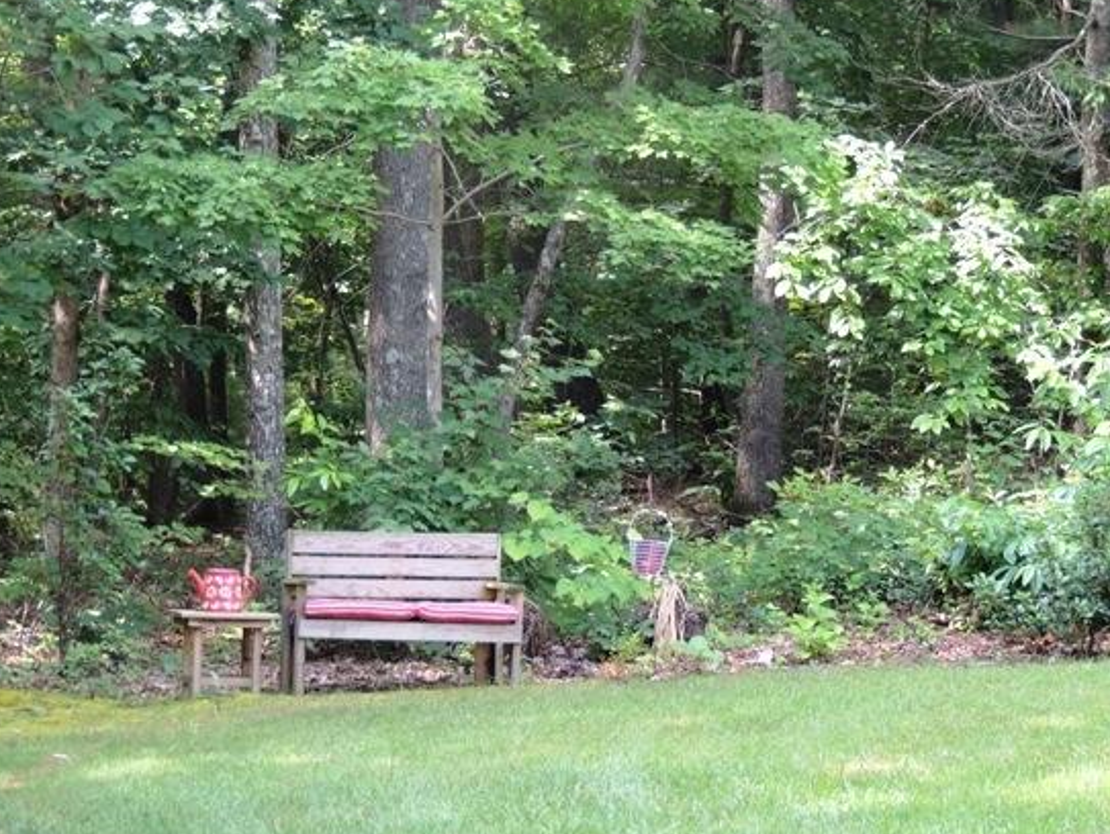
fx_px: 5102
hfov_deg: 12.4
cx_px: 589
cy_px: 460
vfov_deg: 9.3
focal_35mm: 159
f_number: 4.3
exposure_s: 1/125
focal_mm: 24
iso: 400
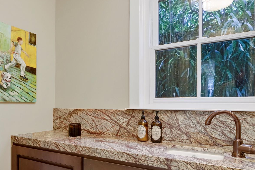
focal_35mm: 26
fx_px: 184
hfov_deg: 69.2
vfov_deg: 49.3
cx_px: 115
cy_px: 100
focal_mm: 10
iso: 400
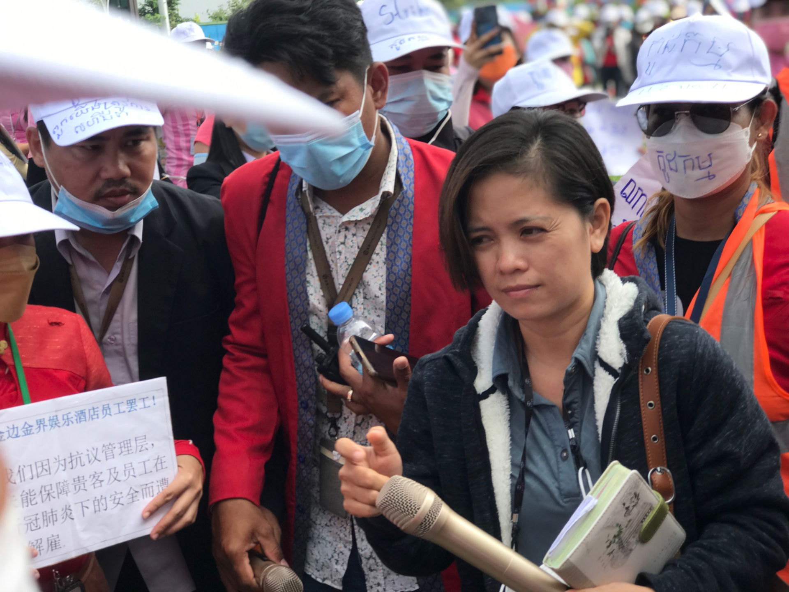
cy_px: 296
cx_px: 394
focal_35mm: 57
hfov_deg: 33.8
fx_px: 1299
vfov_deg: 25.7
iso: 20
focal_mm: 6.6
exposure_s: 1/435
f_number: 2.8
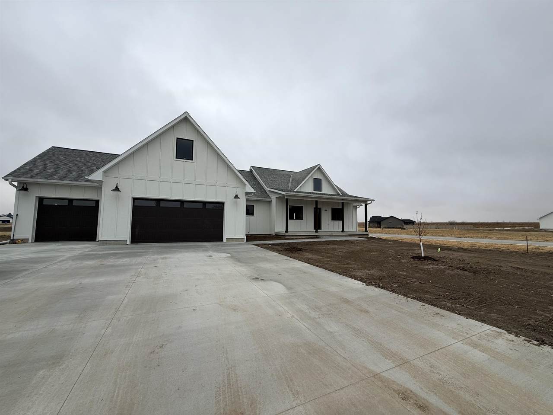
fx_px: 224
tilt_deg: +4.8
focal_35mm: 14
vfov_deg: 85.7
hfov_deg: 102.1
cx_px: 276
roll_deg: -0.7
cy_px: 208
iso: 50
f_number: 2.2
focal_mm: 2.22
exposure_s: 1/751
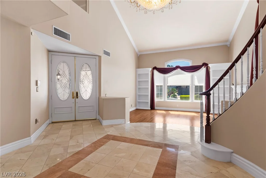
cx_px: 133
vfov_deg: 70.5
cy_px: 89
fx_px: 126
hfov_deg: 93.3
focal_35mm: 17
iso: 400
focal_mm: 17
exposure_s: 1/60
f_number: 8
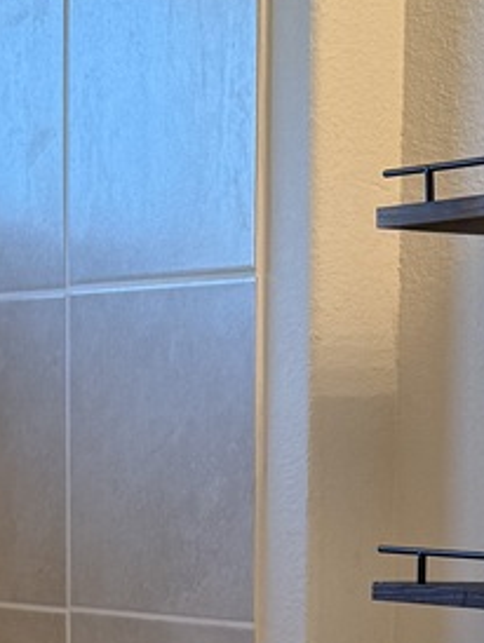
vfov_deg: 14.6
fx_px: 2345
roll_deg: -3.4
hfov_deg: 11.7
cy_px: 941
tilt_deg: -8.9
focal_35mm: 126
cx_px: 458
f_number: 1.78
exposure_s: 1/60
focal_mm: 6.76
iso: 200
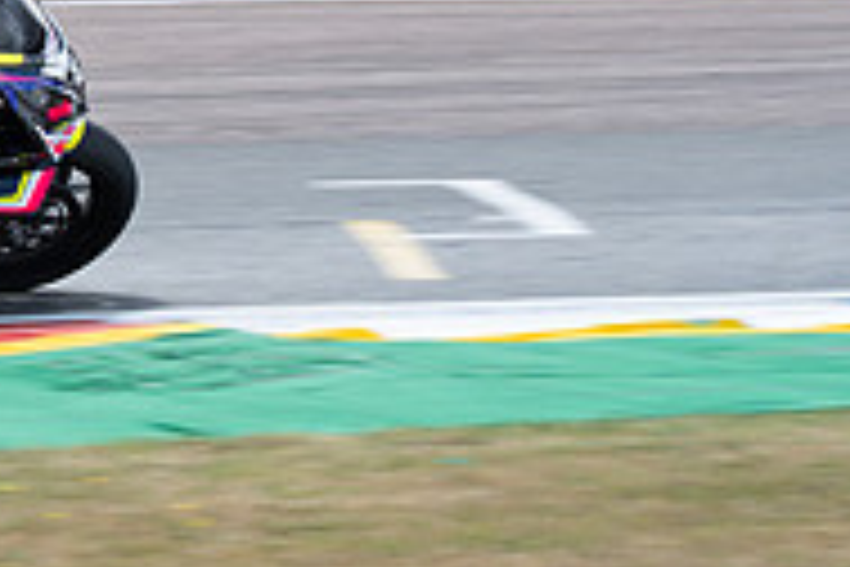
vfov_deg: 2.7
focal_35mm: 506
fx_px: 11946
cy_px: 97
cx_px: -243
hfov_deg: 4.1
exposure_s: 1/400
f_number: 6.3
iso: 250
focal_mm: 160
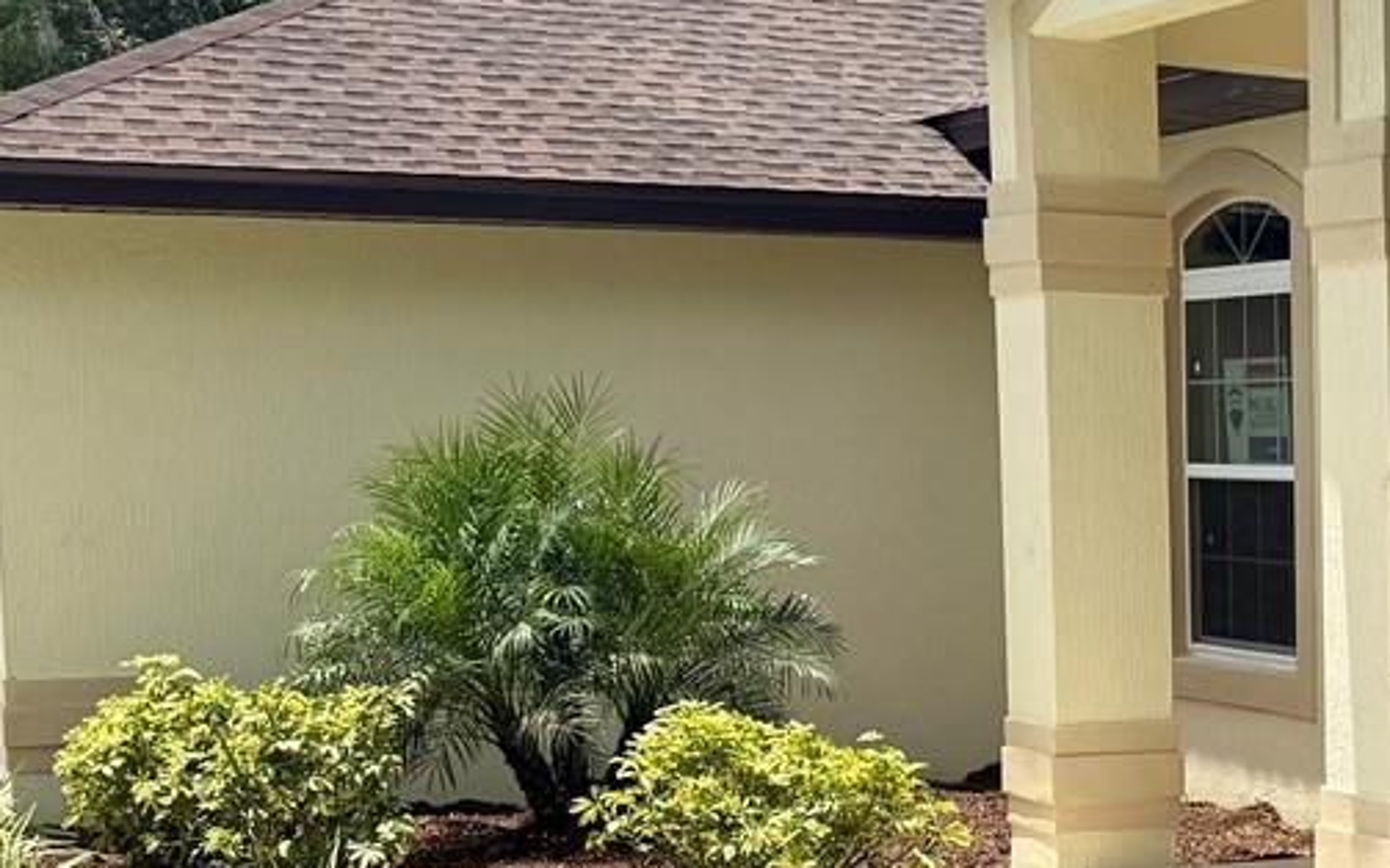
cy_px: 768
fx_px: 3067
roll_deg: -0.1
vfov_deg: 15.9
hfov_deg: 23.0
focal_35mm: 81
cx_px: 1763
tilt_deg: -6.0
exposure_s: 1/3425
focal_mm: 6.76
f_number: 1.78
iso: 80
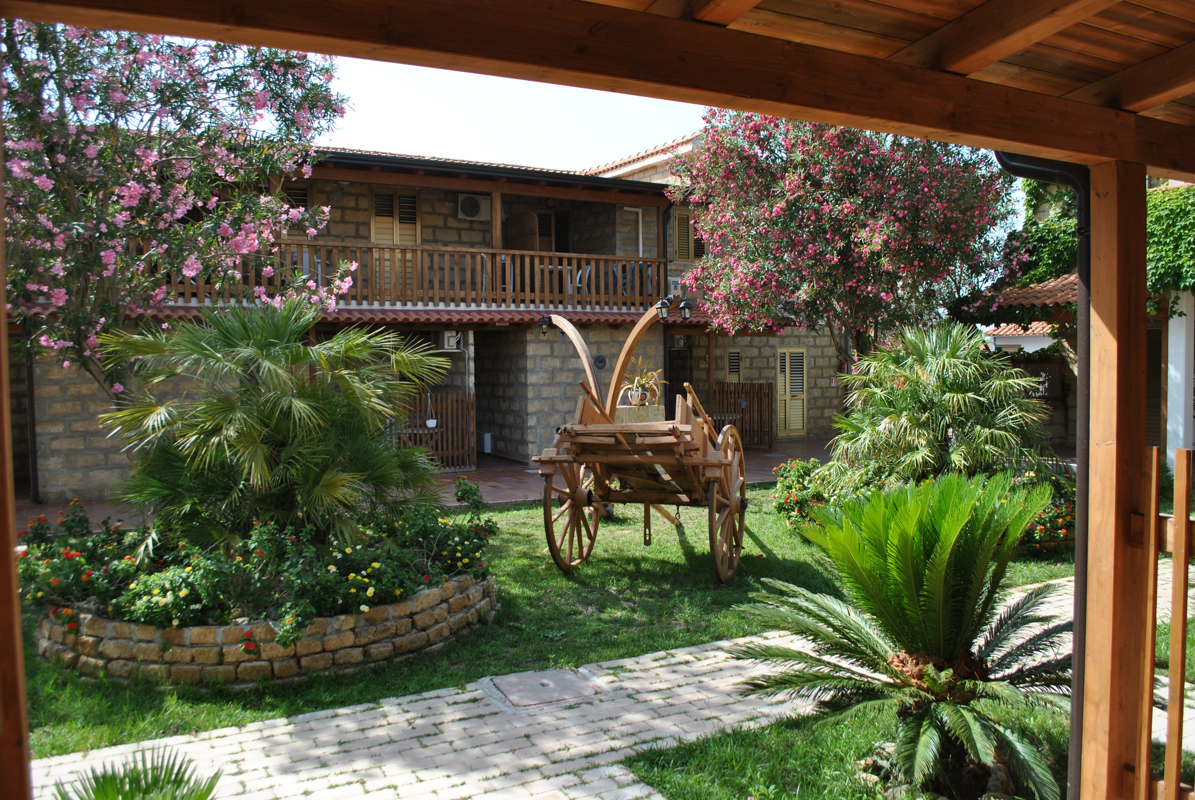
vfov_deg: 48.0
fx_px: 897
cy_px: 400
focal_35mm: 27
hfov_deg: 67.3
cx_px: 598
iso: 110
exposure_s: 1/250
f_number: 5.6
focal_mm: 18
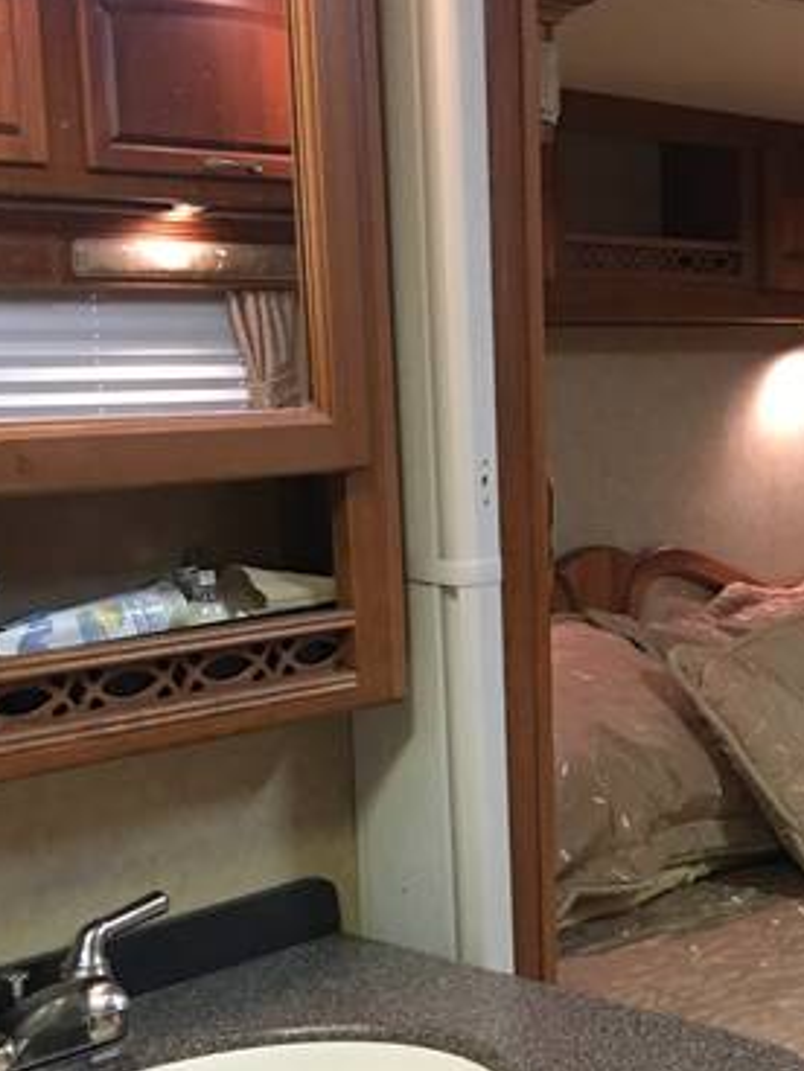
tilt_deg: -14.7
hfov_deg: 22.9
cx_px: 670
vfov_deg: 29.9
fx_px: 1951
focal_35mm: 63
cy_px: 873
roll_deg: +0.0
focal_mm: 4.15
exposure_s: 1/8
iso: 100
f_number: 2.2
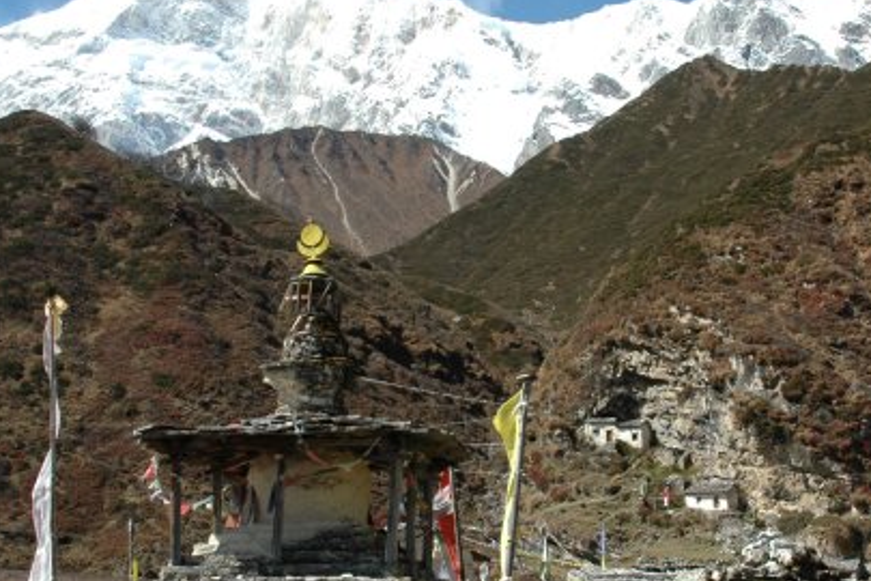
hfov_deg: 41.0
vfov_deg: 28.0
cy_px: 349
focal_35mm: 48
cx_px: 508
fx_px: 1161
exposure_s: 1/200
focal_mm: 18
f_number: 11
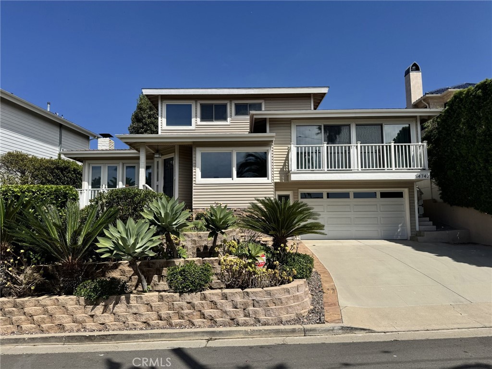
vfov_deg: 56.8
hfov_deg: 71.6
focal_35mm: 24
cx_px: 246
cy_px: 184
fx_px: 341
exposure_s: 1/7092
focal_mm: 6.76
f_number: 1.78
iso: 80
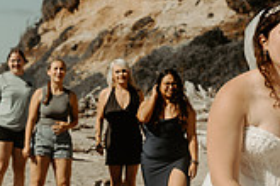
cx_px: 41
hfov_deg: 16.5
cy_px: 165
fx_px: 957
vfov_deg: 11.1
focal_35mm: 123
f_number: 4
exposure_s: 1/2500
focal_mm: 35
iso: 100
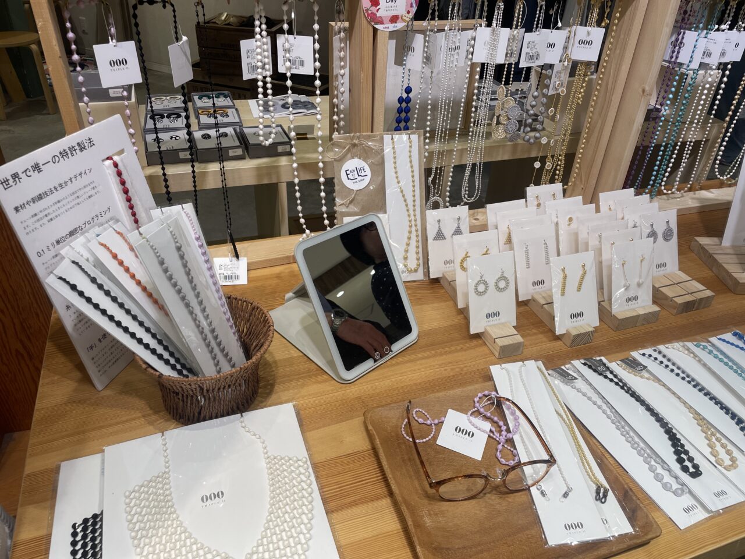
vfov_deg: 53.1
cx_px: 372
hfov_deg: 67.3
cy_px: 280
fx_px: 560
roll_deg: -2.9
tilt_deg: -34.3
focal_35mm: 26
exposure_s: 1/225
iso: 40
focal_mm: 4.2
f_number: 1.6
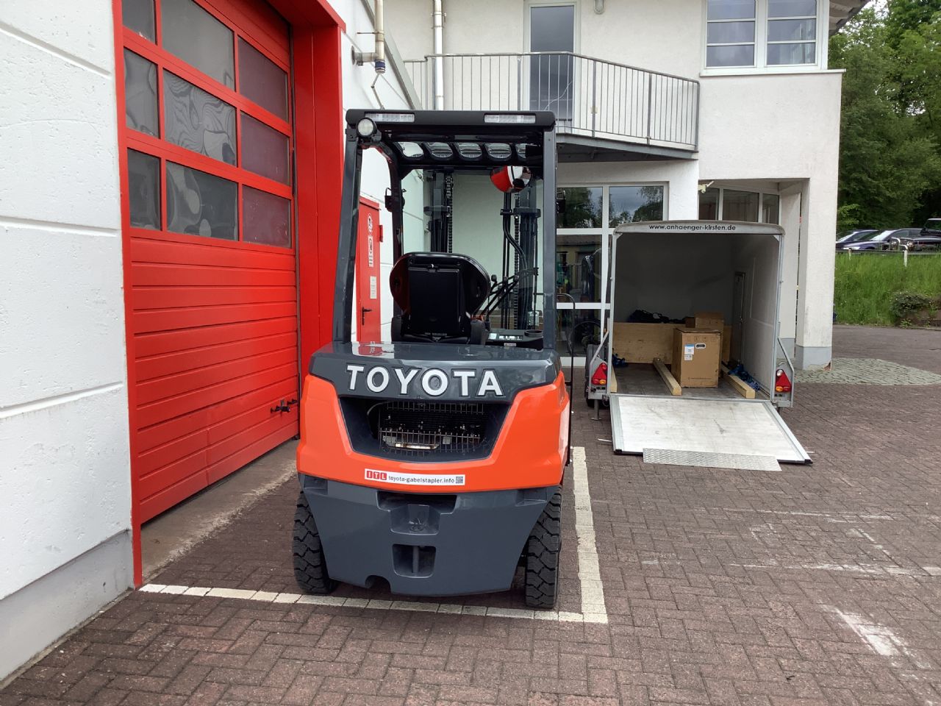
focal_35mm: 31
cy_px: 353
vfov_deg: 45.4
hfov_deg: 58.4
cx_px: 470
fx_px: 843
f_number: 2.4
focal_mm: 3.3
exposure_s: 1/287
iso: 25
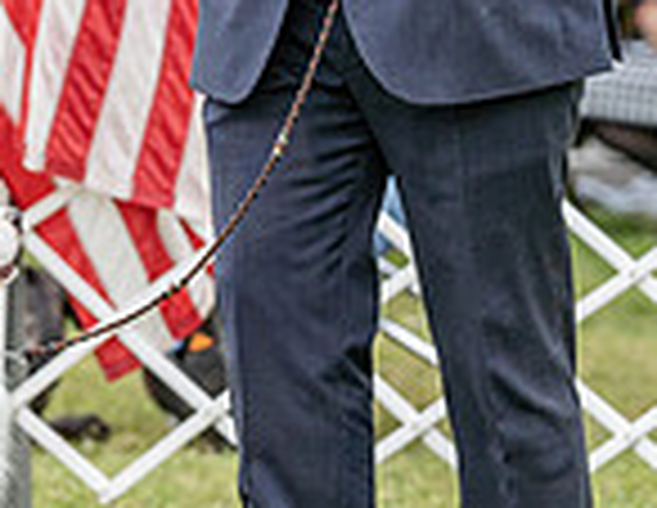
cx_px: -272
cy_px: -15
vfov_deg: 2.2
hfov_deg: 2.9
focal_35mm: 684
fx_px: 13133
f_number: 4.5
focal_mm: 137
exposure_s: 1/1000
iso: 400
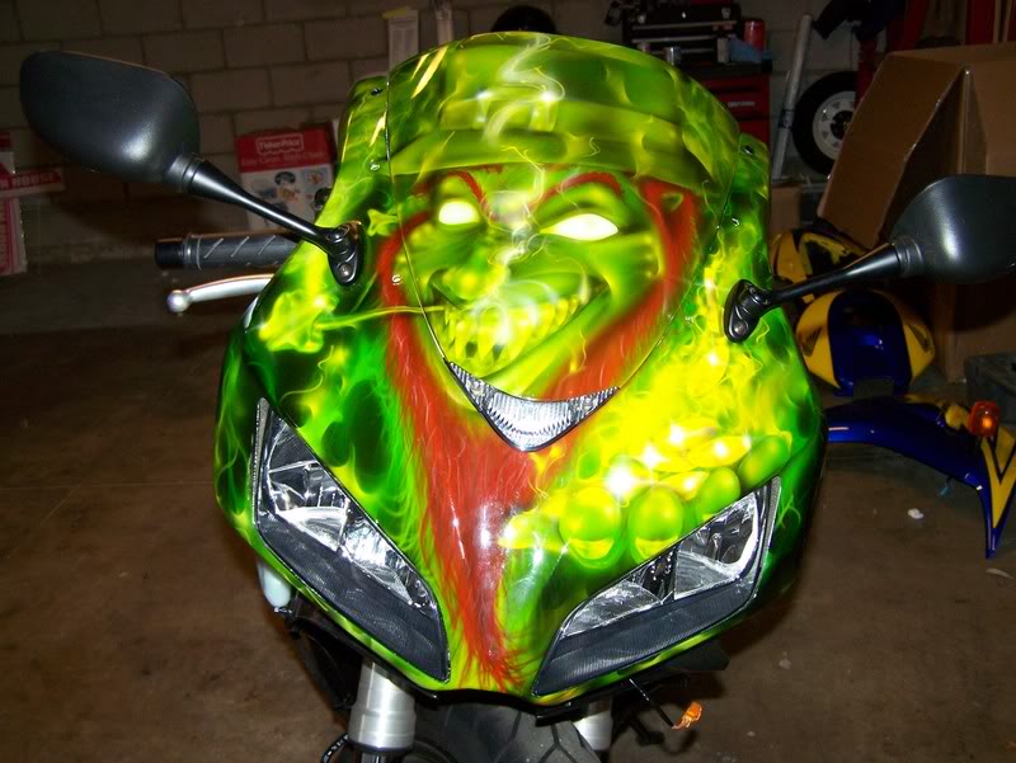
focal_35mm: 38
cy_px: 382
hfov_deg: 49.0
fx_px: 1116
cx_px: 508
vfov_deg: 37.8
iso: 200
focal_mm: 6.3
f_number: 2.8
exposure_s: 1/60
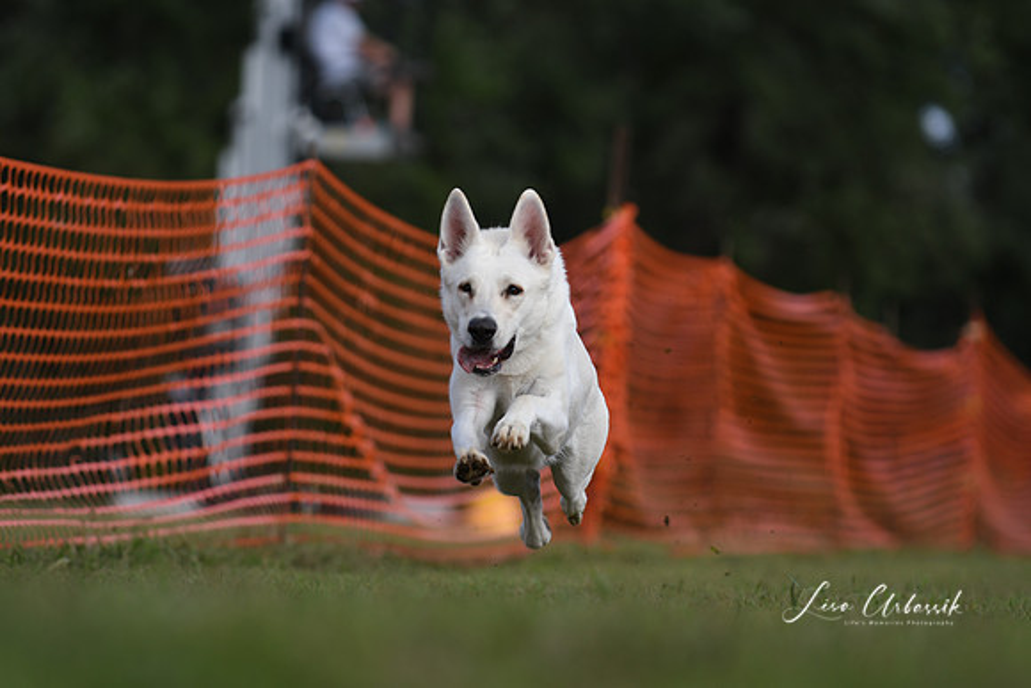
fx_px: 8593
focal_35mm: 300
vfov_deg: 4.6
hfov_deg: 6.9
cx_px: 516
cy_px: 344
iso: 200
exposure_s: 1/1600
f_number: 3.5
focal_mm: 200
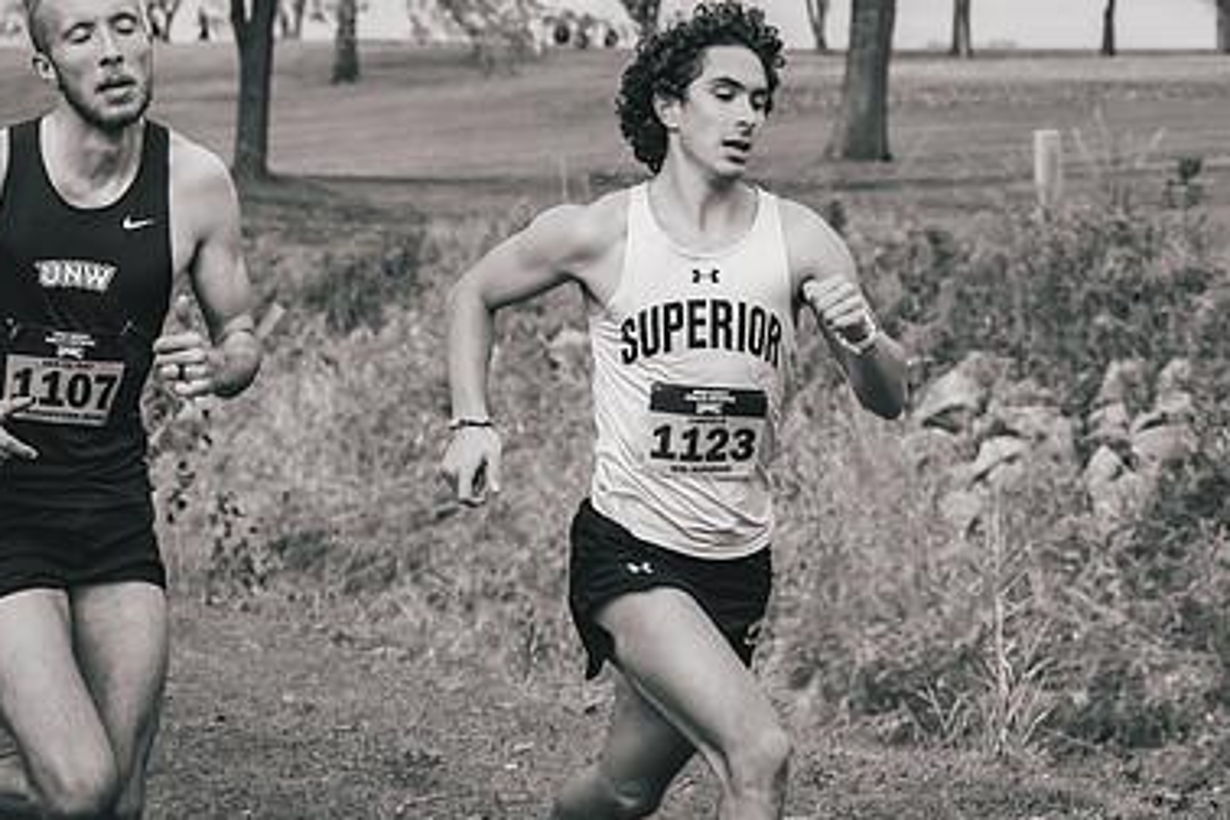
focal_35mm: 152
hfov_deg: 13.5
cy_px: 210
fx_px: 5193
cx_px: 752
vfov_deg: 9.0
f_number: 6.3
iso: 400
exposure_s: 1/1250
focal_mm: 99
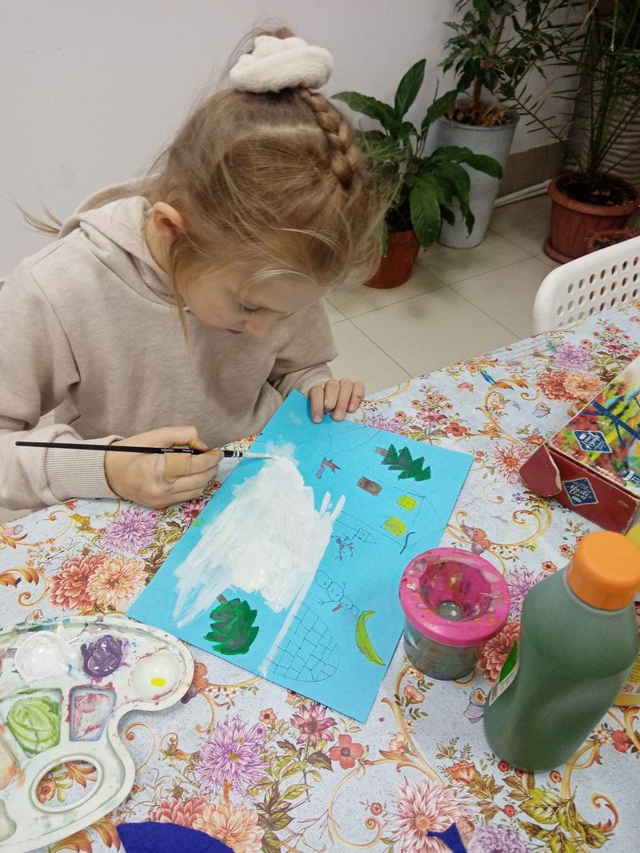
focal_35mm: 26
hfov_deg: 53.1
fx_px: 641
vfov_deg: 67.3
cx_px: 320
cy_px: 426
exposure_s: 1/33.3
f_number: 1.8
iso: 163
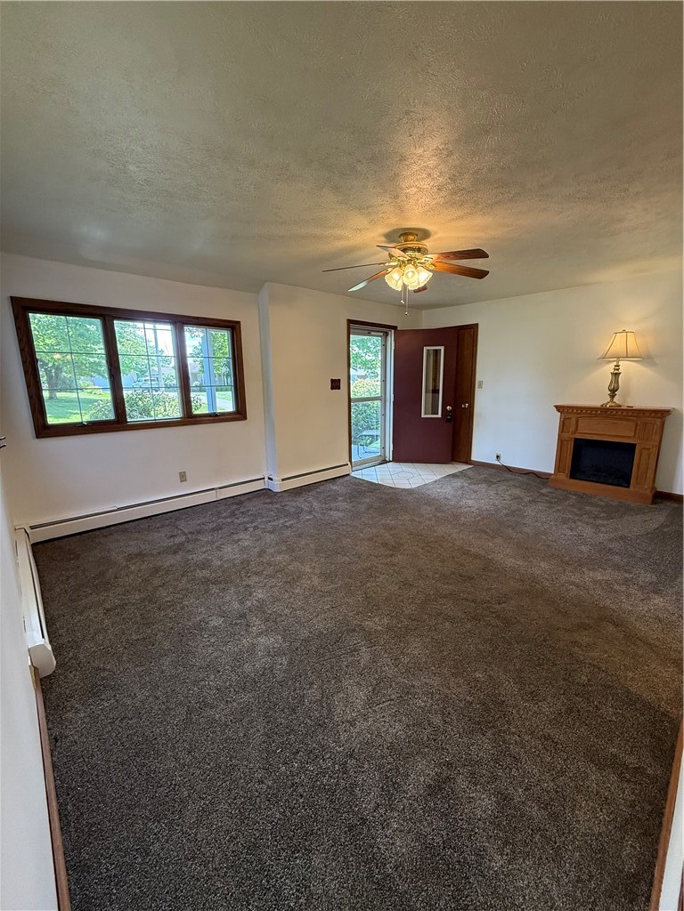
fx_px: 369
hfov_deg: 85.7
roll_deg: +0.2
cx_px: 342
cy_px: 456
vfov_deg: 102.1
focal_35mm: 14
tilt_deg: -12.0
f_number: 2.2
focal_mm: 2.22
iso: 250
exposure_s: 1/120
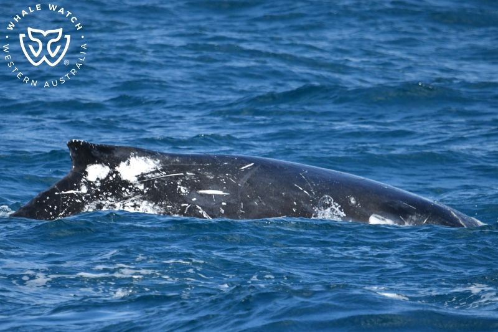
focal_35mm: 600
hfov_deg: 3.4
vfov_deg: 2.3
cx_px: 249
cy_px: 166
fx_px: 8298
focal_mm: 600
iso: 1600
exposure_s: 1/8000
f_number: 6.3
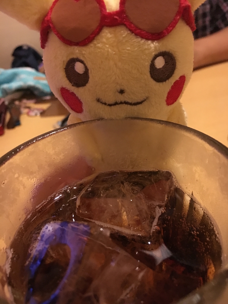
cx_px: 114
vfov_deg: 61.7
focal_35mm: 29
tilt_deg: -31.7
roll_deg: +5.7
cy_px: 152
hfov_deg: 48.2
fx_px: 255
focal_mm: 4.15
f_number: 2.2
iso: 320
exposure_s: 1/15
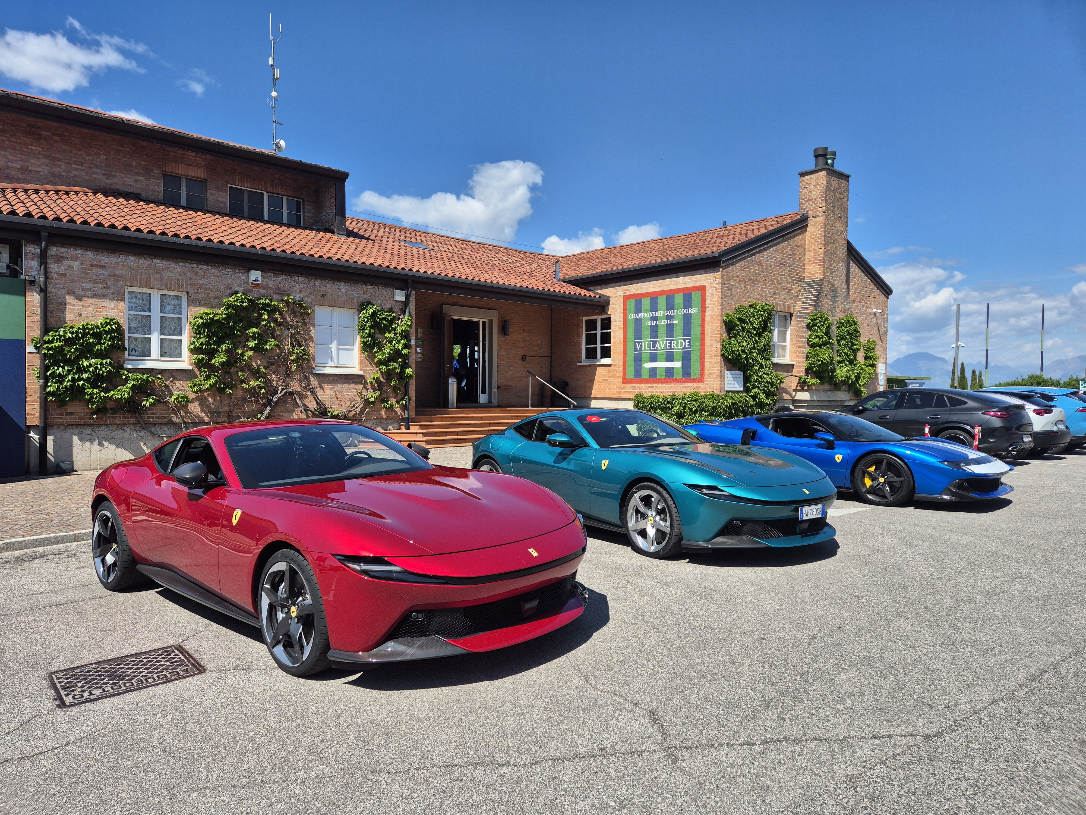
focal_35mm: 23
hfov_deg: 73.9
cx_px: 543
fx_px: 722
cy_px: 408
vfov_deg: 58.9
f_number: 1.8
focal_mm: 5.4
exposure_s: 1/2072
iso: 25
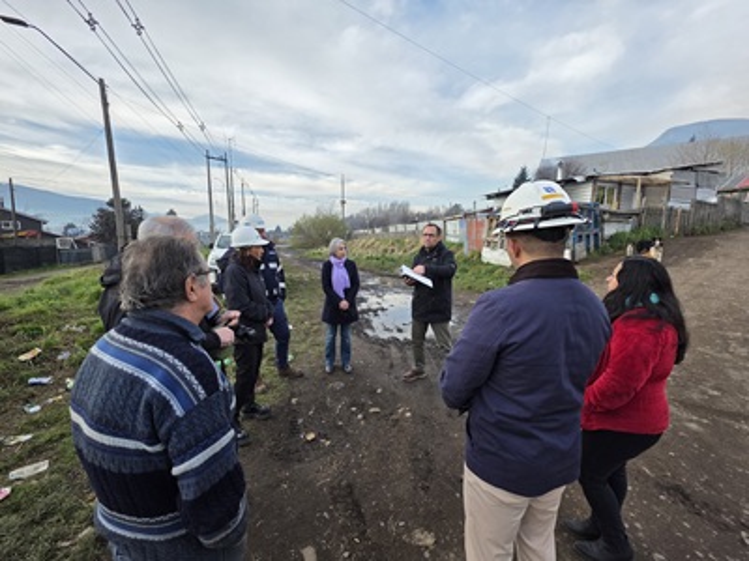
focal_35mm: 13
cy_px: 280
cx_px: 374
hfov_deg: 106.2
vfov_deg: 89.9
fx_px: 281
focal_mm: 2.2
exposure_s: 1/547
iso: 40
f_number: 1.9
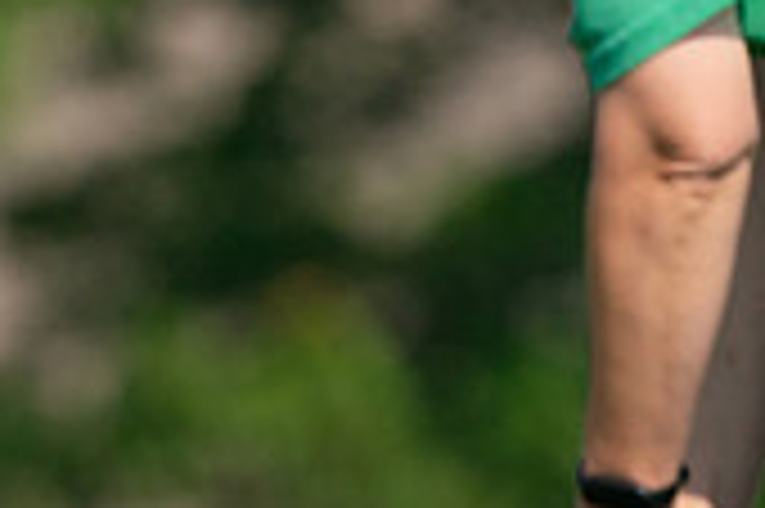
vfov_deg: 0.7
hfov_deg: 1.0
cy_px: 861
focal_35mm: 2050
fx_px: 43520
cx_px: -40
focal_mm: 600
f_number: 6.3
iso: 1000
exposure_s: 1/4000
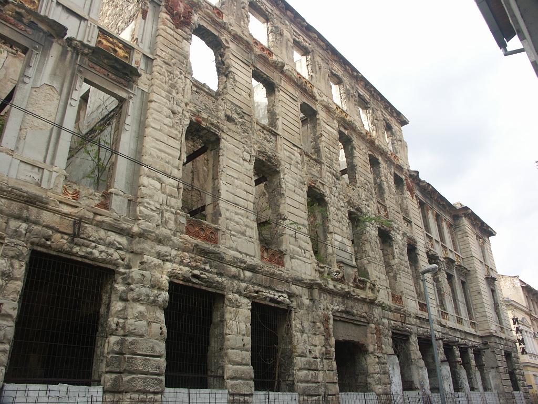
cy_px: 202
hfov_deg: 63.4
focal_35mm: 28
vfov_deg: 49.7
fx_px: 435
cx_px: 269
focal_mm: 7.2
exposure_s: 1/80
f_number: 5.6
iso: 64
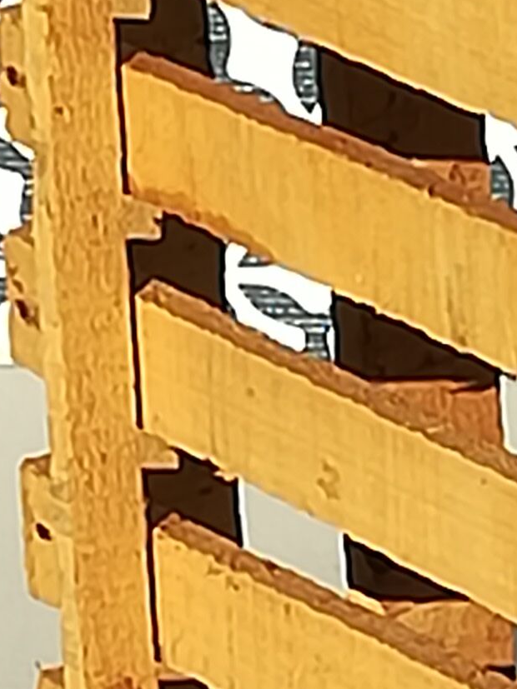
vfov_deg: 5.2
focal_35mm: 379
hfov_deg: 3.9
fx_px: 7549
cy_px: 354
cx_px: 695
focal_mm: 3.83
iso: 50
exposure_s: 1/1294
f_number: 2.2
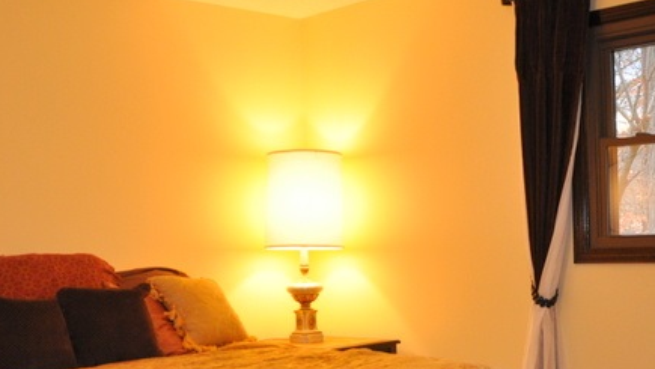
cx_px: 357
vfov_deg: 22.6
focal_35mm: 52
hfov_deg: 39.8
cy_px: 322
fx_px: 903
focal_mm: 18
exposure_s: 1/80
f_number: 3.5
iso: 800
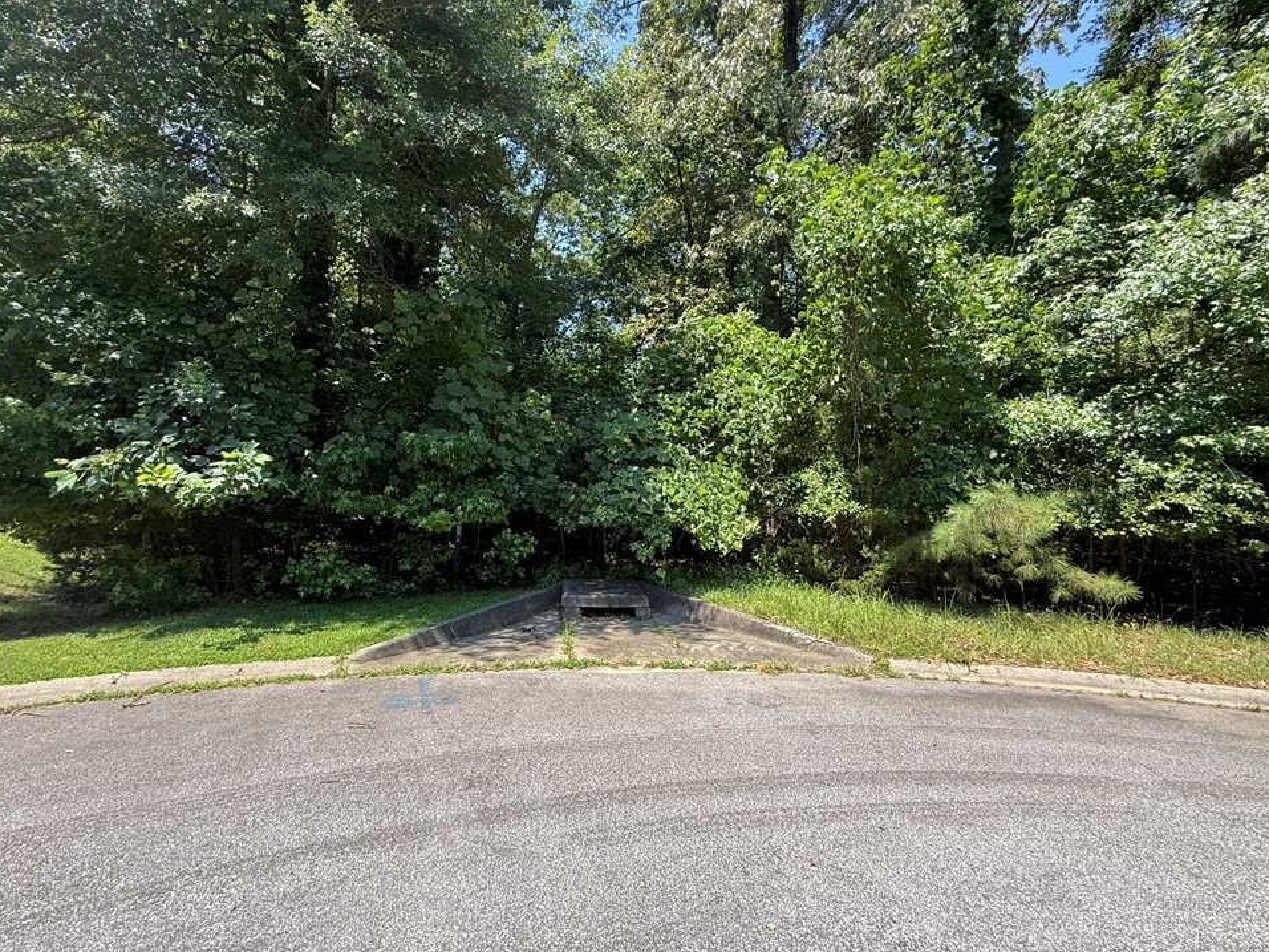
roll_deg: -2.4
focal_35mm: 15
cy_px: 443
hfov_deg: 98.1
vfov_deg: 81.6
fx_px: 550
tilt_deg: +2.7
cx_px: 608
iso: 64
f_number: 2.2
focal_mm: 2.22
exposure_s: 1/326
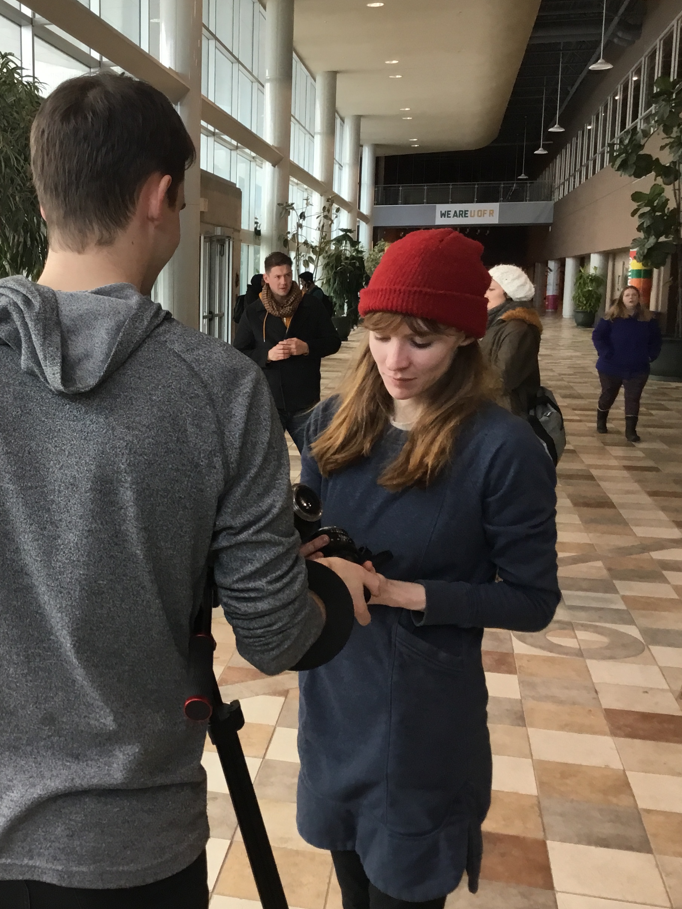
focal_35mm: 42
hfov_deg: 33.1
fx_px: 1103
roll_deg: -0.1
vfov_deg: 44.8
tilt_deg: -9.2
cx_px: 108
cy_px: 454
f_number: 2.4
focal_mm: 3.3
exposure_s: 1/30
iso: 25
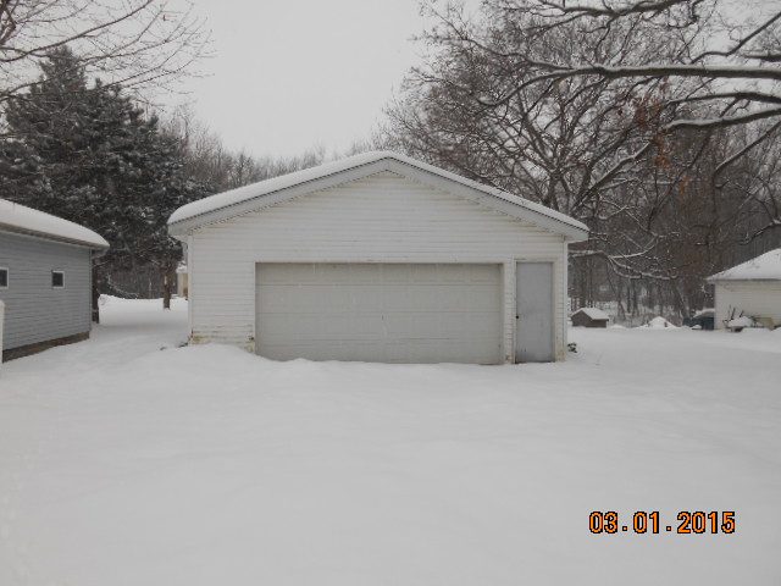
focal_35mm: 31
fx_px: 699
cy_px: 293
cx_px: 390
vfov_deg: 45.4
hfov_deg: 58.4
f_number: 3.6
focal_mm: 5.5
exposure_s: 1/160
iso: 80
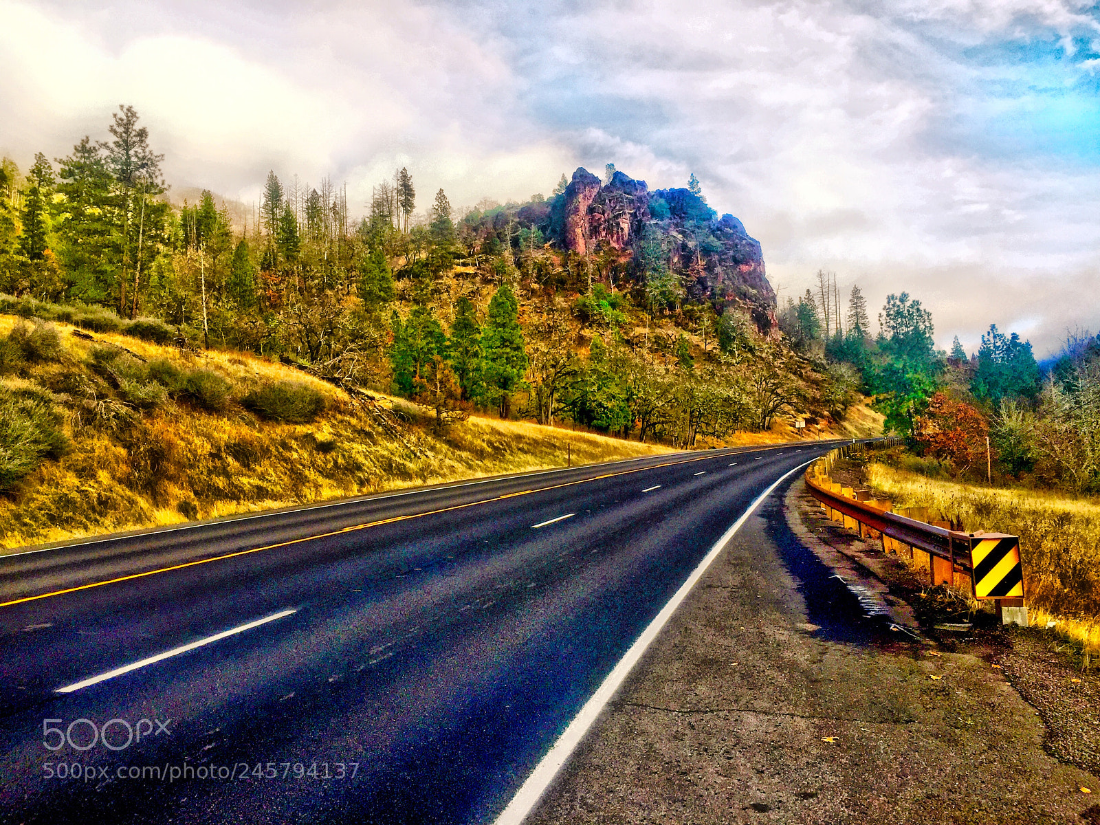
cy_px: 412
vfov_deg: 48.2
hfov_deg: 61.7
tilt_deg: +4.4
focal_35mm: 29
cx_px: 550
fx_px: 922
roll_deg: +0.4
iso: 32
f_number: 2.2
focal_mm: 4.15
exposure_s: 1/694
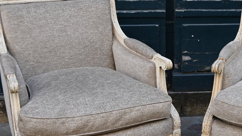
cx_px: 186
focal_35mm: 69
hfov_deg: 29.8
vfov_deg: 17.1
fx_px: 445
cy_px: 129
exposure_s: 1/250
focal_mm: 24.5
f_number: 4.5
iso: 200
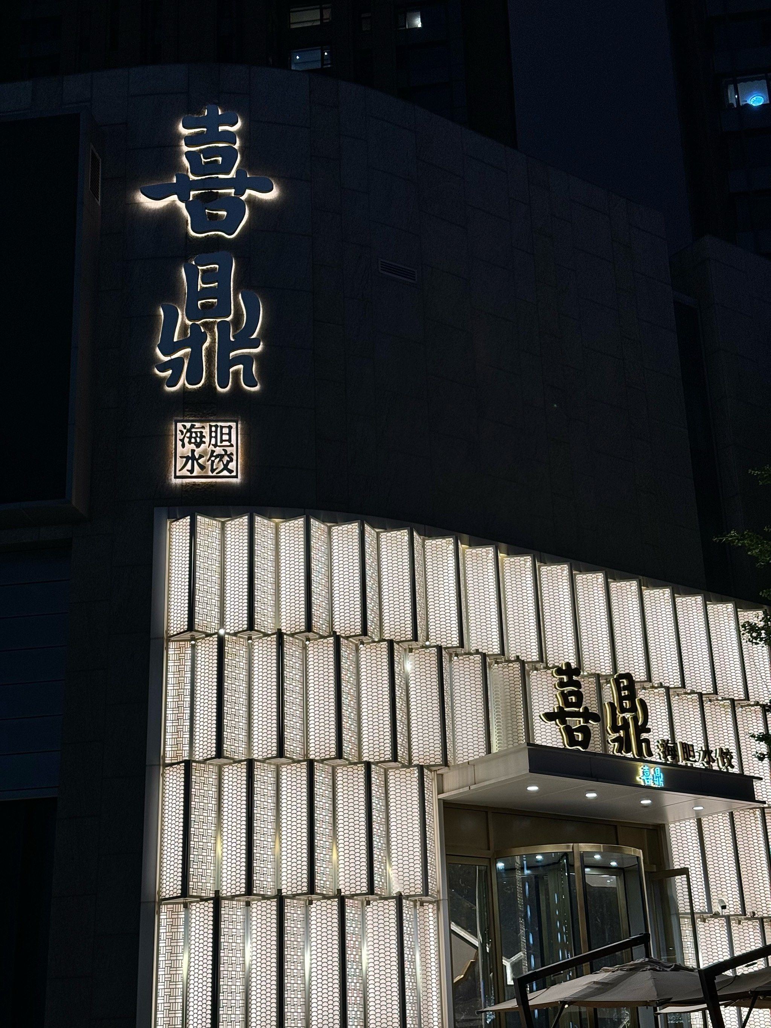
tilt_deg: +21.2
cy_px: 514
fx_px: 1425
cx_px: 386
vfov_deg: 39.7
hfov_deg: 30.3
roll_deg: +1.6
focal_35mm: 48
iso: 64
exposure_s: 1/50
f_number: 1.78
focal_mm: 6.76
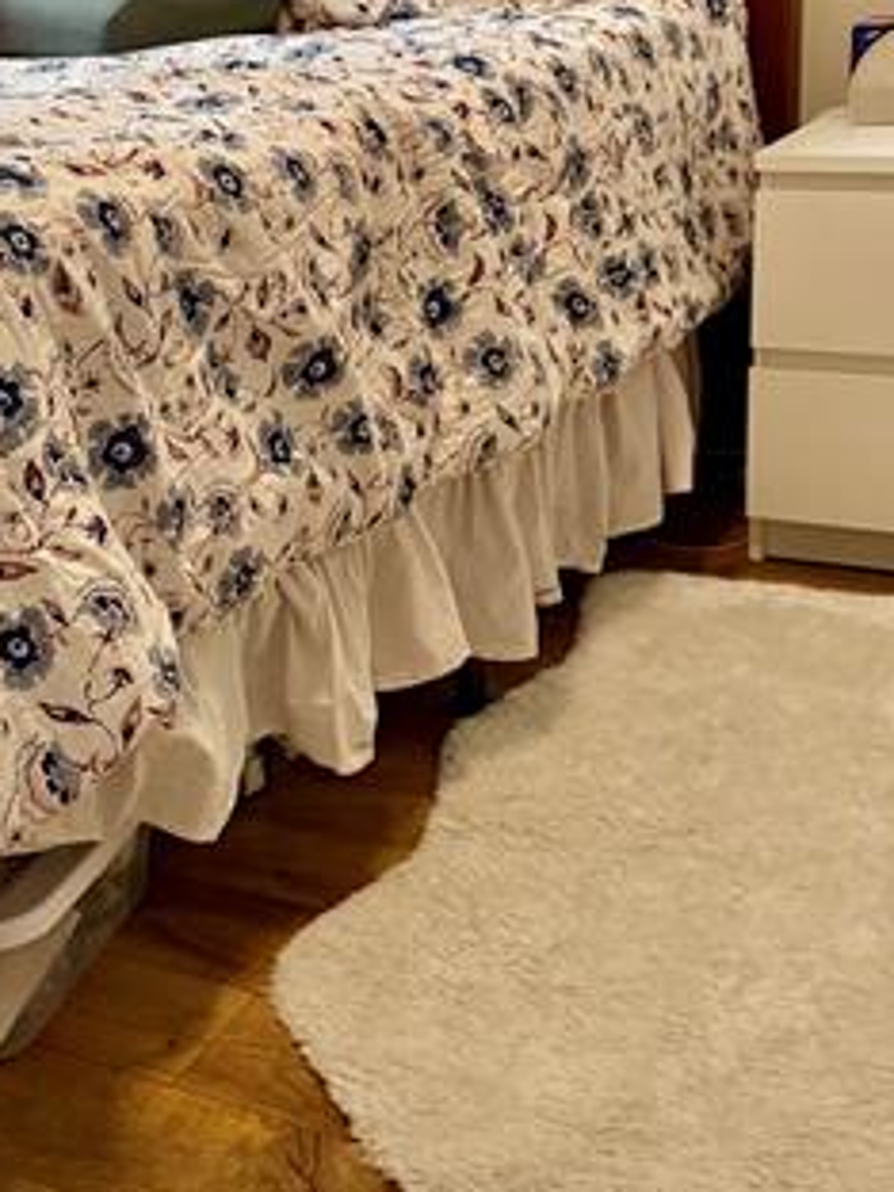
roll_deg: +3.9
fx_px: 2032
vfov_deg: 32.5
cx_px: 46
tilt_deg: -15.0
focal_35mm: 59
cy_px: 424
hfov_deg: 24.0
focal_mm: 6.76
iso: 400
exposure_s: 1/120
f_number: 1.78
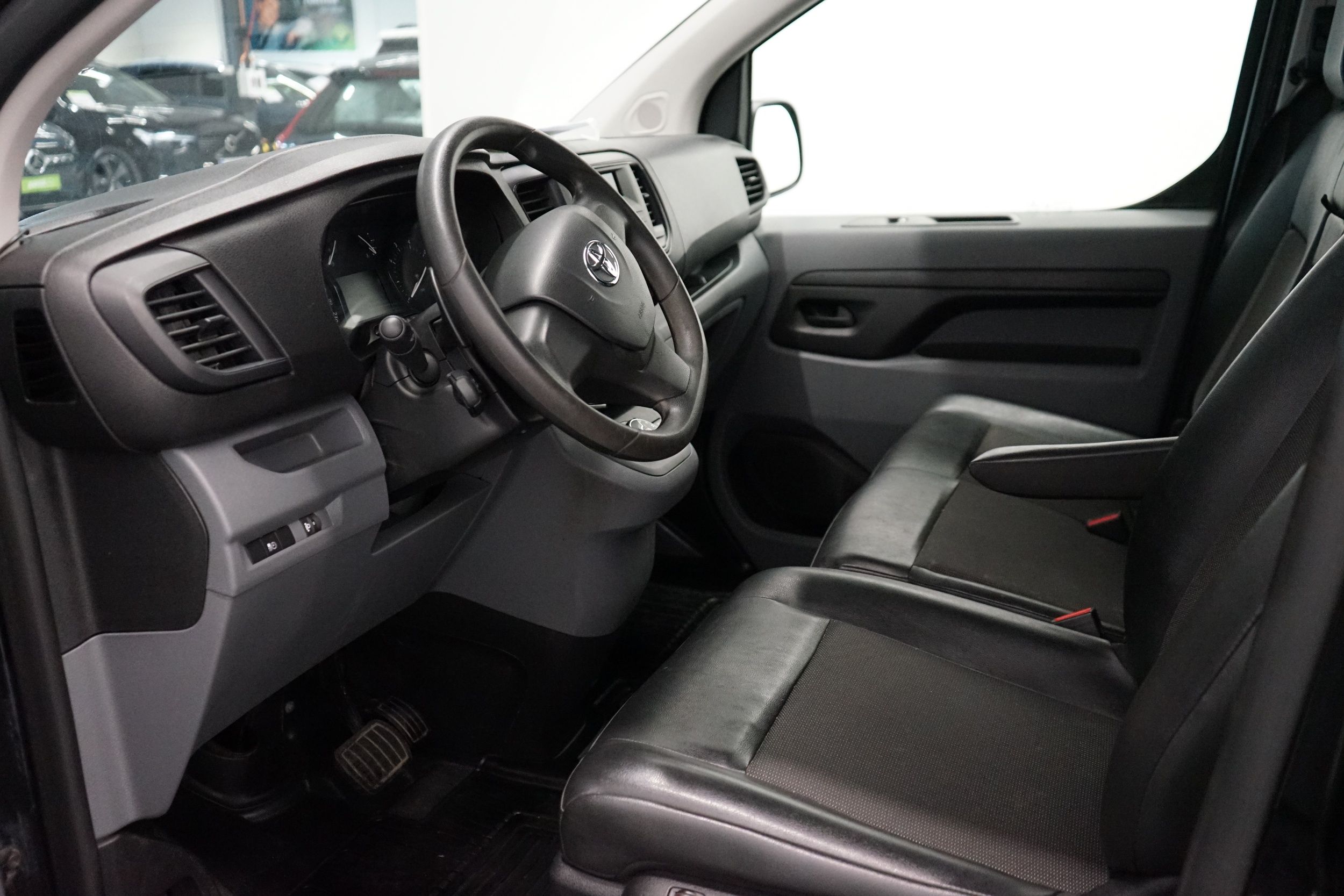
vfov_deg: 41.1
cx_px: 672
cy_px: 448
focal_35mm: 32
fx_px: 1195
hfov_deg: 58.7
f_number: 4
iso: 6400
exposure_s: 1/160
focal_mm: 32
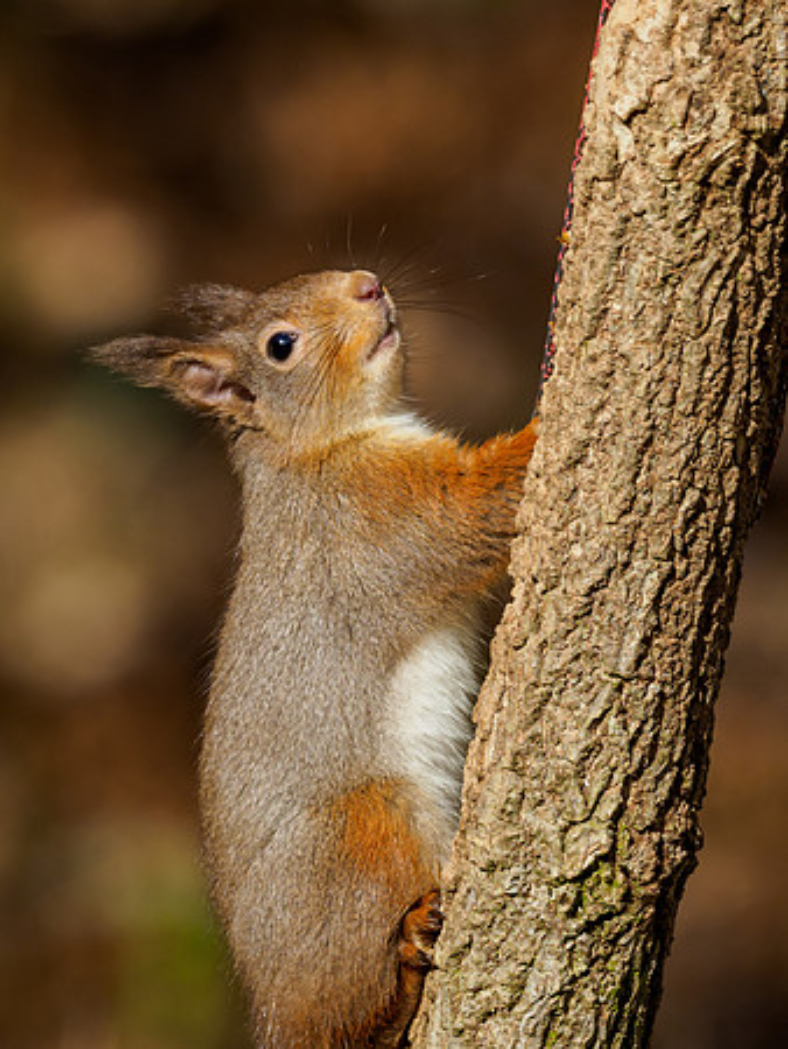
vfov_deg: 2.0
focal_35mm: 987
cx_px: 360
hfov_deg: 1.5
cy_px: 403
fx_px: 29935
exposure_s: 1/640
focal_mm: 300
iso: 200
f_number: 5.6
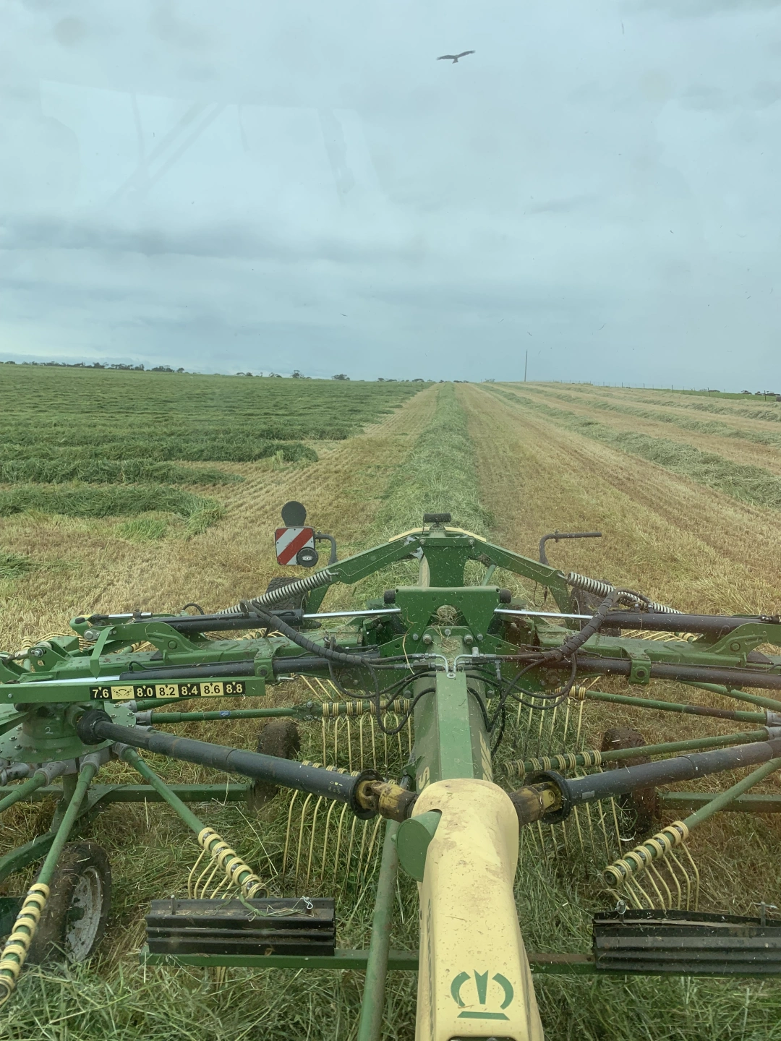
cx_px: 390
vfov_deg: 67.3
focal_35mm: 26
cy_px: 520
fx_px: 782
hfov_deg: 53.1
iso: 25
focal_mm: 4.25
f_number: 1.8
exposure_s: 1/1220
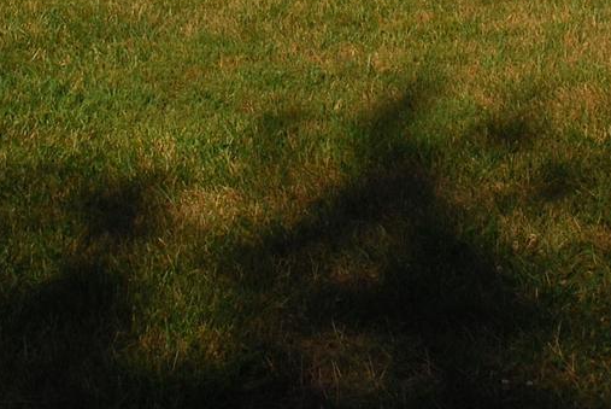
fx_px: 1852
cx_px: 340
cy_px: -405
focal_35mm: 109
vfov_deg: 11.4
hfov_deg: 18.7
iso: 200
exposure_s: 1/250
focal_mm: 18
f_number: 16
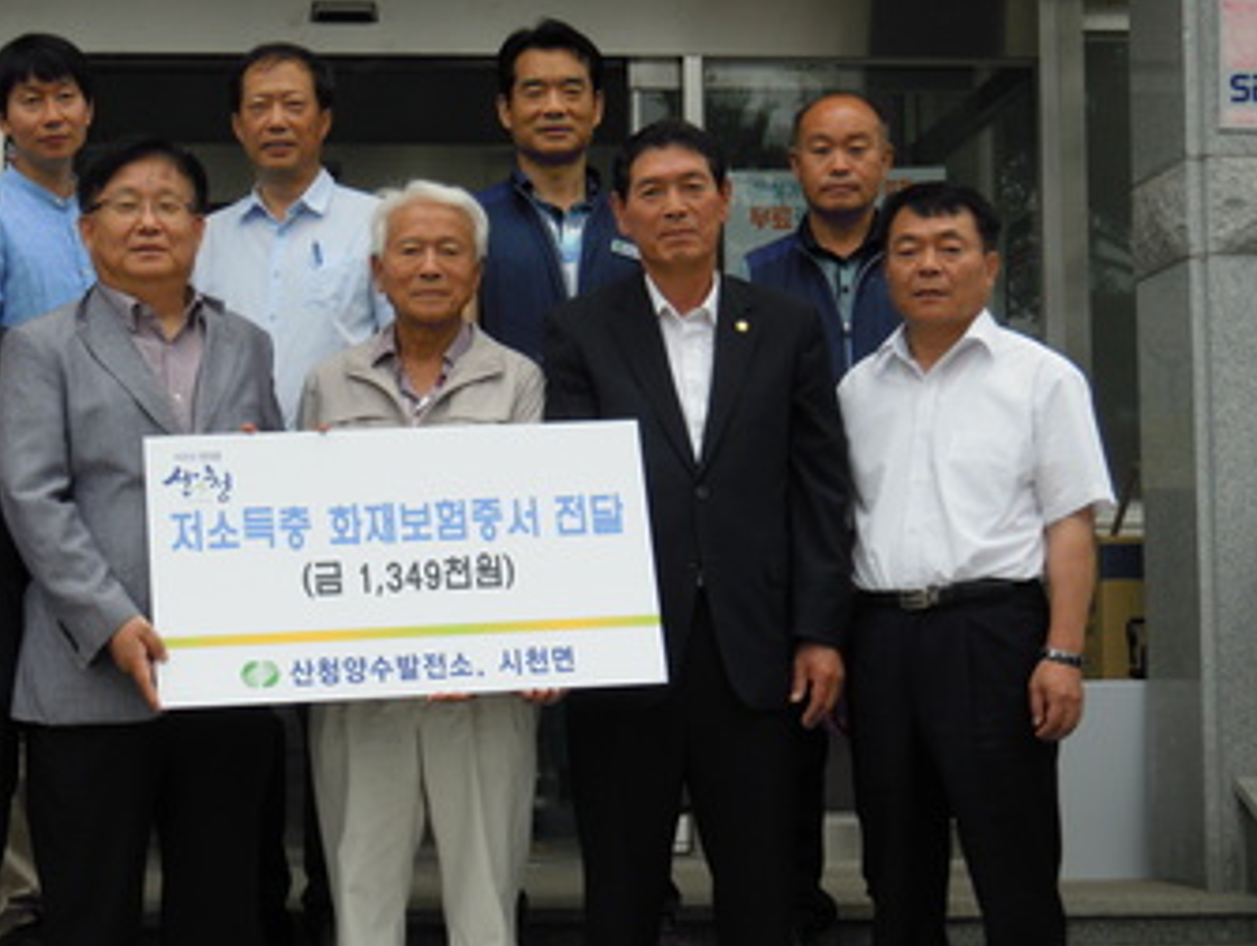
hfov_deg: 24.5
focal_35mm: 79
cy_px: 503
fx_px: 2872
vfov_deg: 18.7
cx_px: 349
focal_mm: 9.6
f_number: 3.7
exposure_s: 1/400
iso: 100
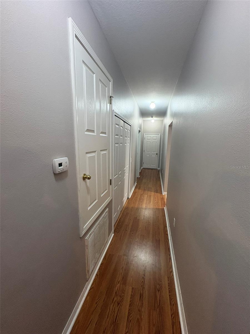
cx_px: 125
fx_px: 135
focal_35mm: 14
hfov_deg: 85.7
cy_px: 167
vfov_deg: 102.1
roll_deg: -2.0
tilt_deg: -9.9
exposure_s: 1/60
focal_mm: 2.22
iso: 320
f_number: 2.2
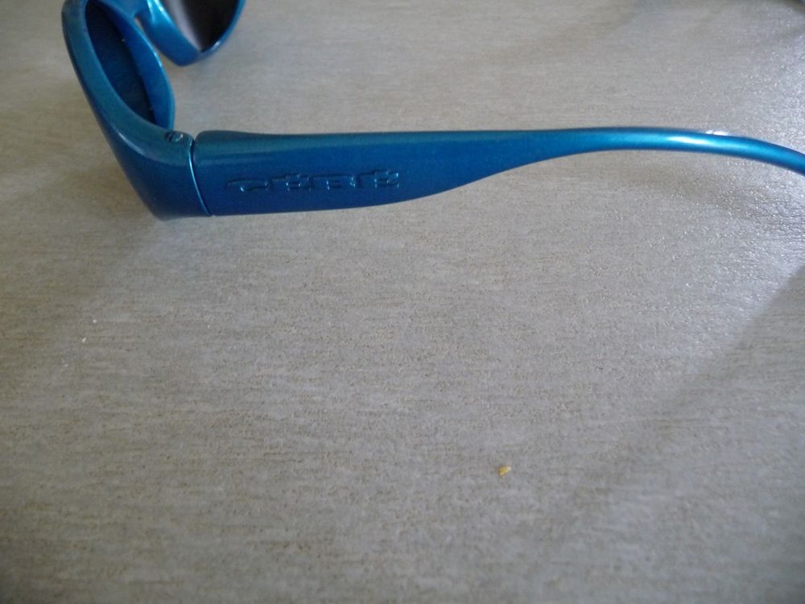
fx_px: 651
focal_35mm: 28
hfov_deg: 63.4
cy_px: 302
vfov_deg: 49.7
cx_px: 402
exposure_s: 1/20
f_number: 3.3
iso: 400
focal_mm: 4.7
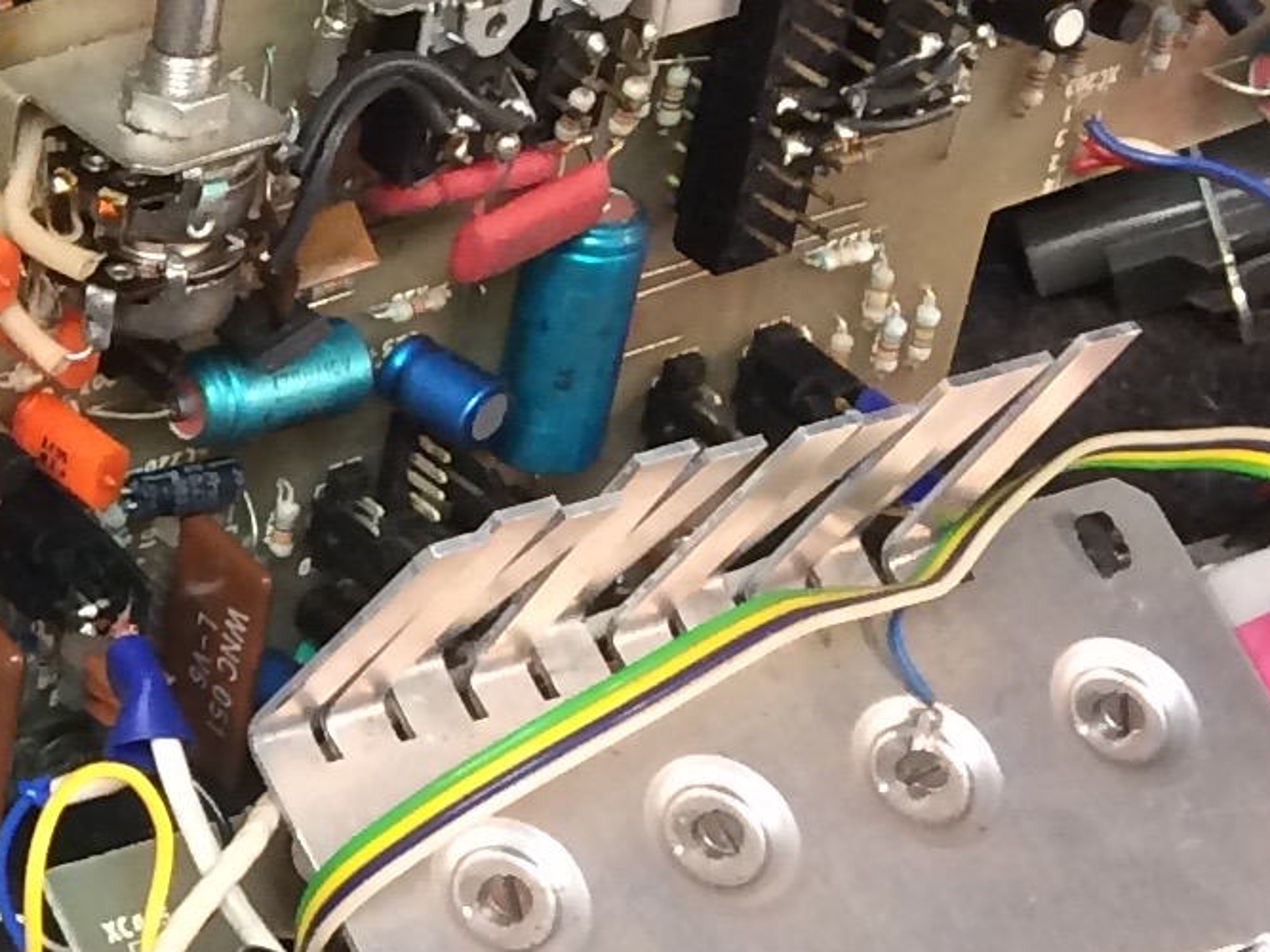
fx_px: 5209
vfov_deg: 10.4
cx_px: -1201
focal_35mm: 142
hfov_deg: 12.4
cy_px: 701
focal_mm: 4.15
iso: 125
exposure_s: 1/33
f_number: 2.2
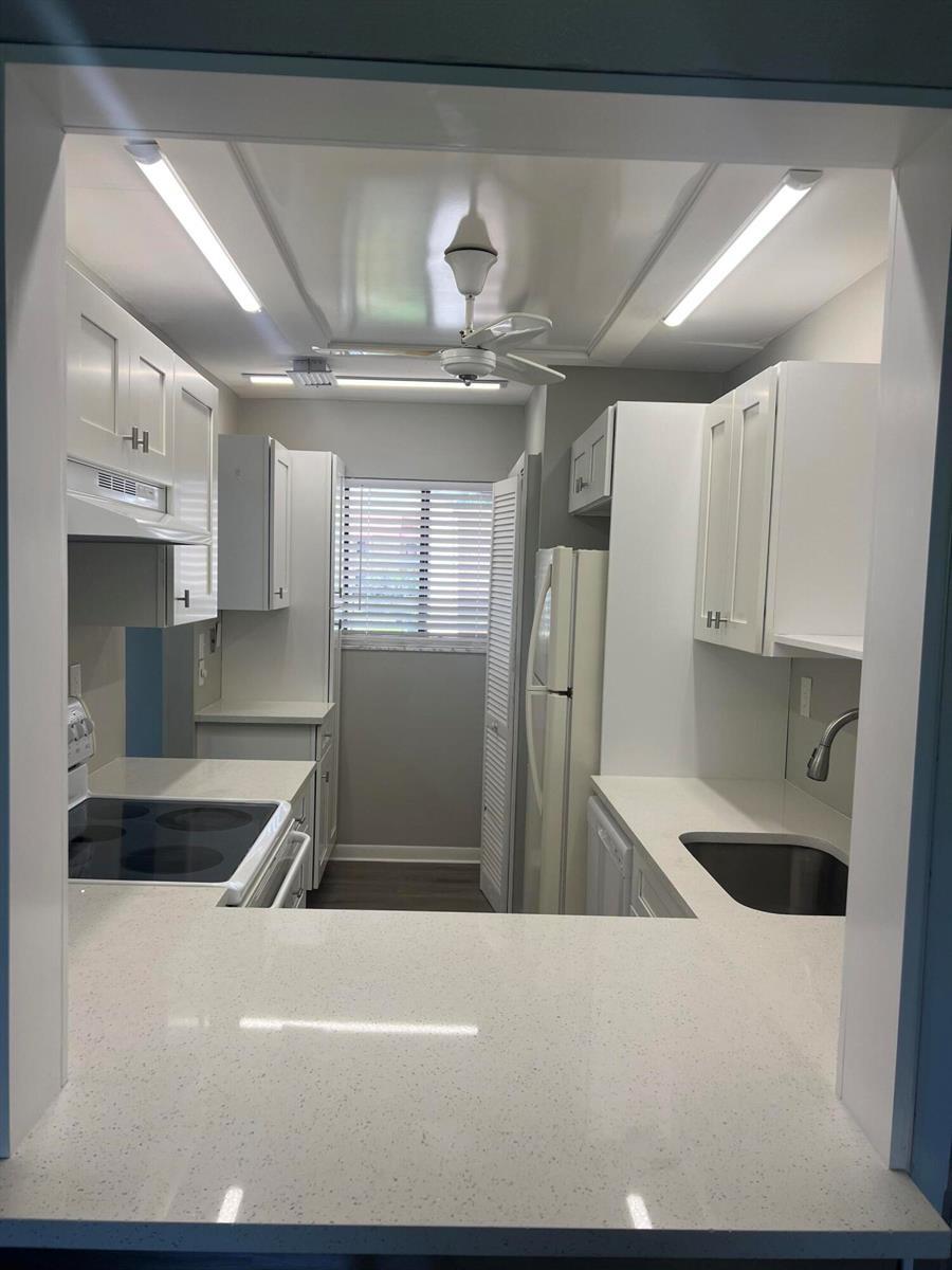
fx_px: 953
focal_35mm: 26
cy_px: 635
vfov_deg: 67.3
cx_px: 476
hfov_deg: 53.1
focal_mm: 5.7
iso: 50
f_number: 1.5
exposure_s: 1/297
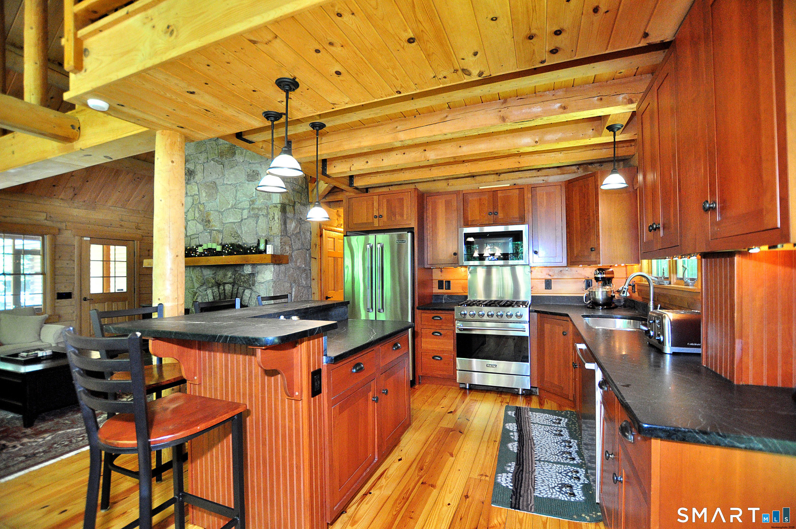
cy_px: 264
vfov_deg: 77.2
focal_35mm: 15
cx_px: 398
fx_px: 331
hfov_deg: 100.5
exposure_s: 1/80
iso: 1600
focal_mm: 10
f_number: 3.5
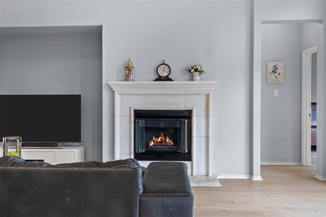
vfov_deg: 37.8
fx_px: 317
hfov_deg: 54.4
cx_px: 163
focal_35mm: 35
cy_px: 108
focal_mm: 35
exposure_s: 1/1.67
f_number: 7.1
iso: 800
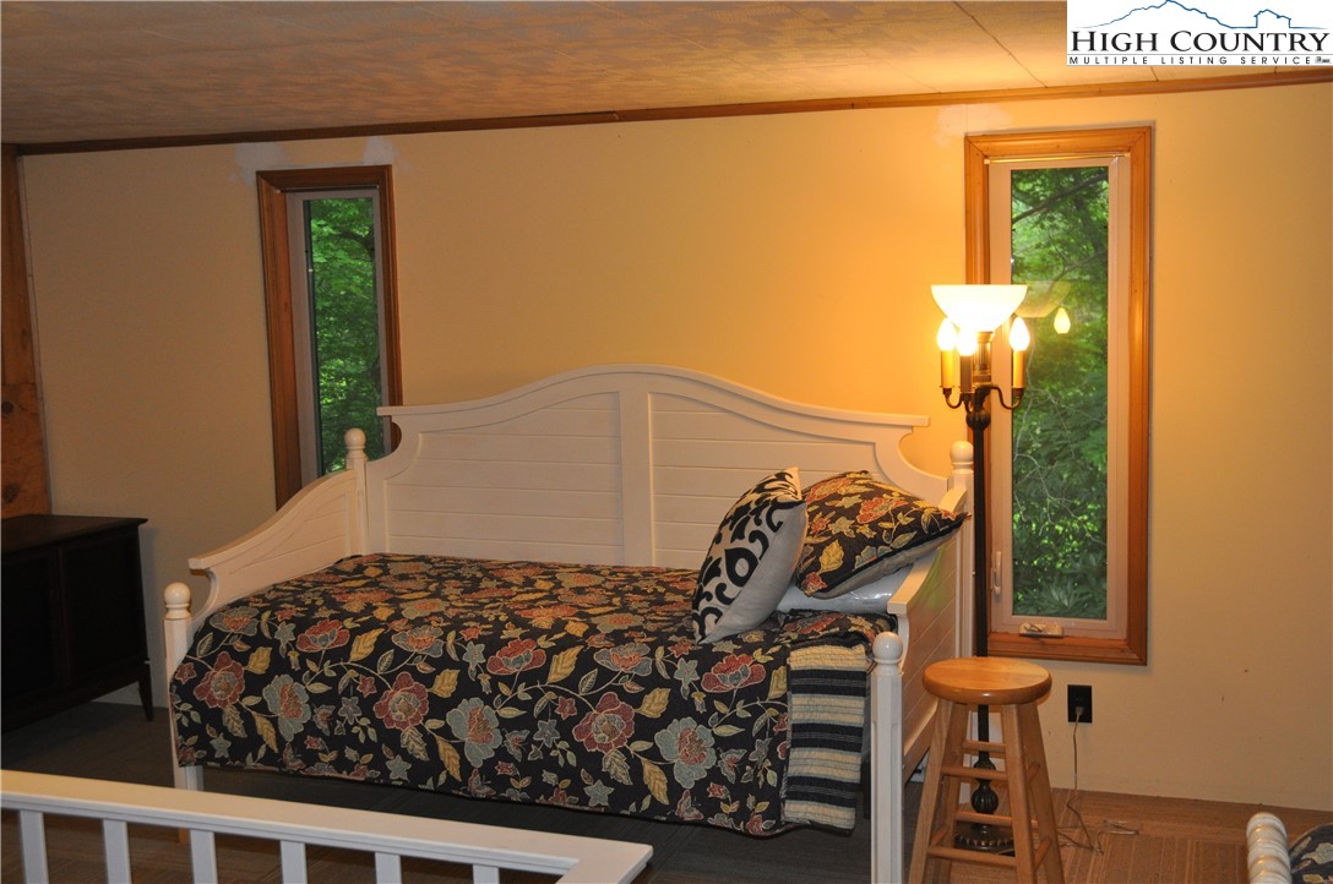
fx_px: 1497
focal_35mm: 40
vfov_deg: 32.9
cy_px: 442
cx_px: 666
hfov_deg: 48.0
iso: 800
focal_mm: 27
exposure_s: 1/100
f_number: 3.8
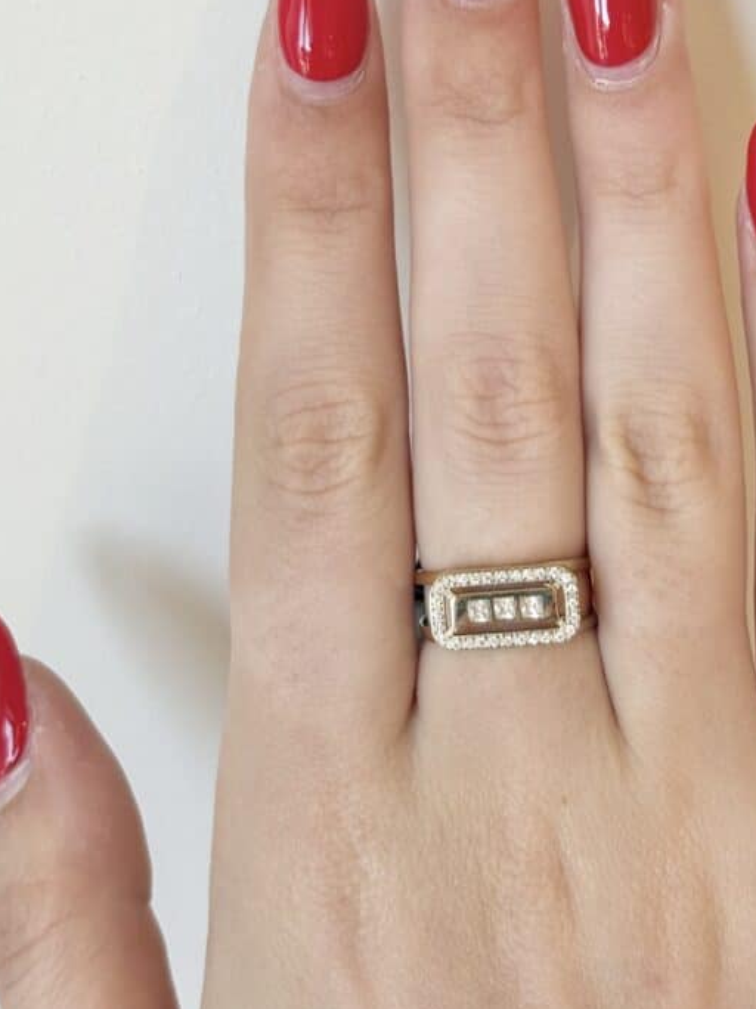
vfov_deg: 24.8
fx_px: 2272
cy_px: 295
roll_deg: -1.4
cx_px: 467
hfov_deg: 18.9
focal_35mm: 78
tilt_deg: -28.8
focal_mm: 5.96
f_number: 1.6
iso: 50
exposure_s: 1/234
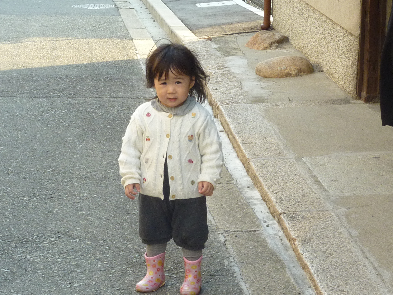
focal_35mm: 121
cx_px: 196
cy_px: 148
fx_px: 1374
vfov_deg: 12.2
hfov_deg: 16.3
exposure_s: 1/100
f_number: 4.1
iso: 160
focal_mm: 11
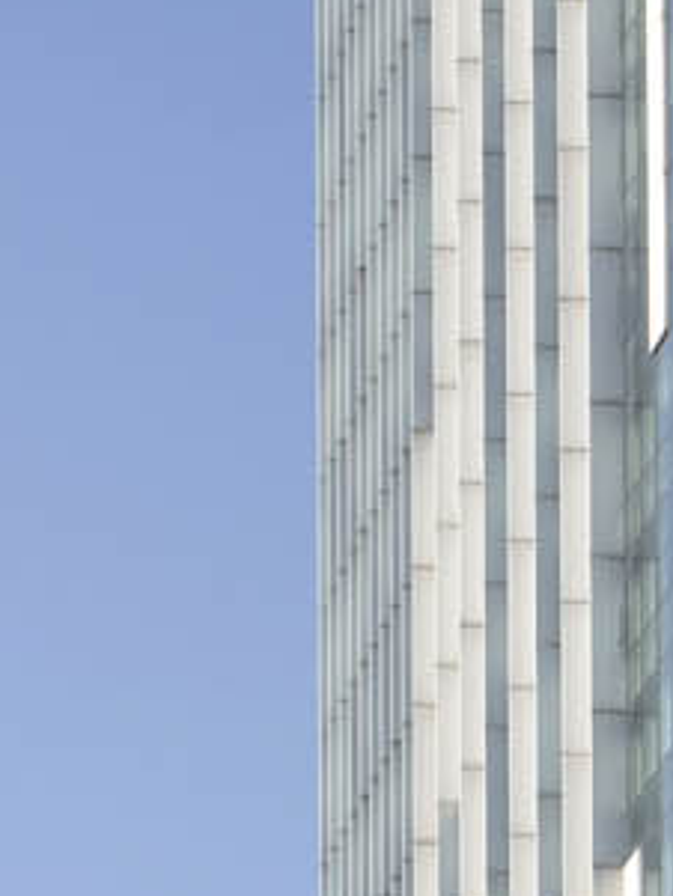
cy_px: 2414
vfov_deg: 5.5
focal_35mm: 346
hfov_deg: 4.3
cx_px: 152
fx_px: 8967
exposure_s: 1/250
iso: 64
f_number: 8
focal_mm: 33.5
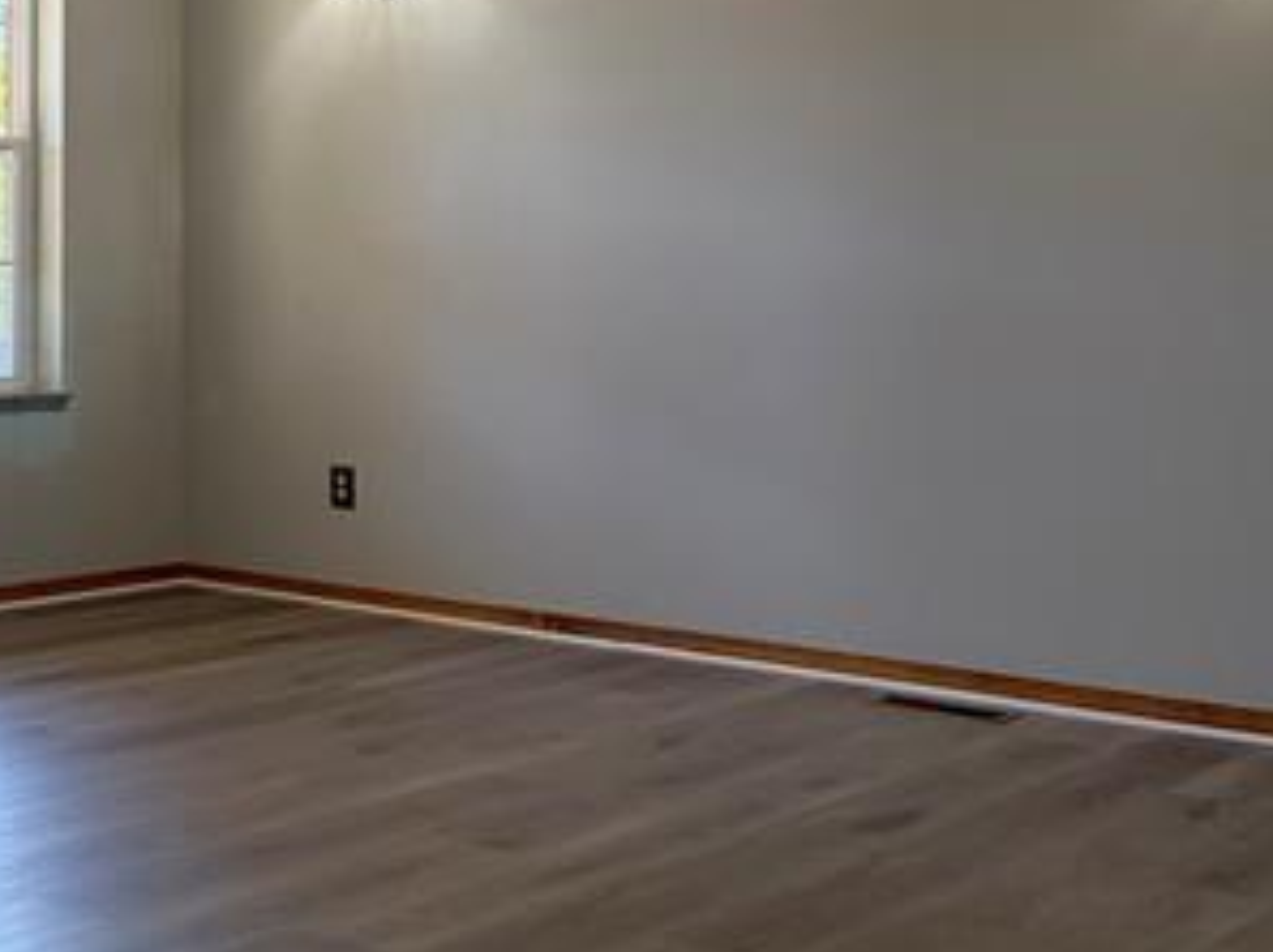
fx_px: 2057
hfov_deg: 31.6
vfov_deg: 25.5
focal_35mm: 56
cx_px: -21
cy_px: 174
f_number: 1.6
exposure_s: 1/150
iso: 125
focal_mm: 5.96
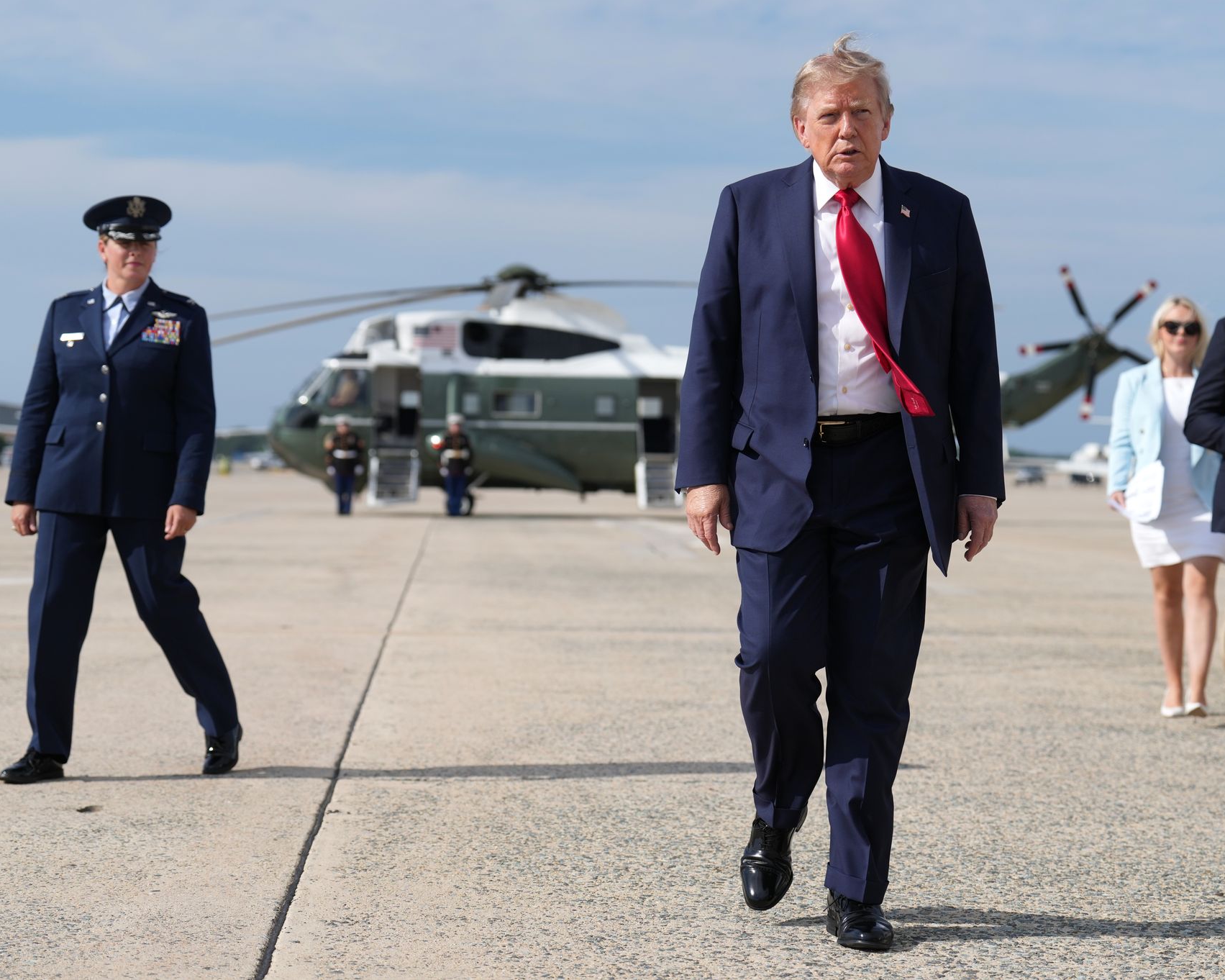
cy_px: 490
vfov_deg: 19.4
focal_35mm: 79
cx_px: 678
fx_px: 2864
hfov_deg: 24.1
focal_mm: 70
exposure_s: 1/5000
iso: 250
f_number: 3.5
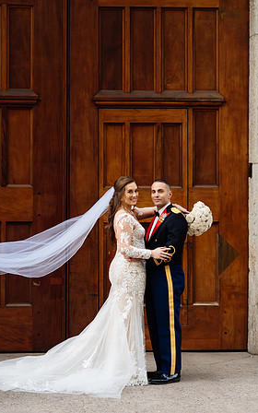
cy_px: 206
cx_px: 128
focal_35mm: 125
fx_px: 1406
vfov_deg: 16.7
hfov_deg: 10.5
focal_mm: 122
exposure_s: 1/400
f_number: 4
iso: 500
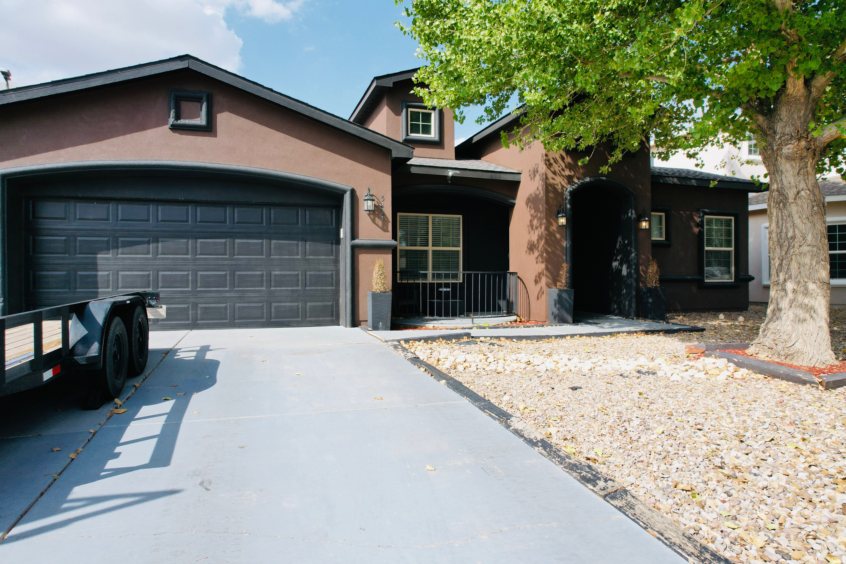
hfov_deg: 78.6
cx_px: 423
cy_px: 282
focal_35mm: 22
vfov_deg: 57.2
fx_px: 517
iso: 100
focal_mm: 8.38
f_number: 2.8
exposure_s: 1/1600
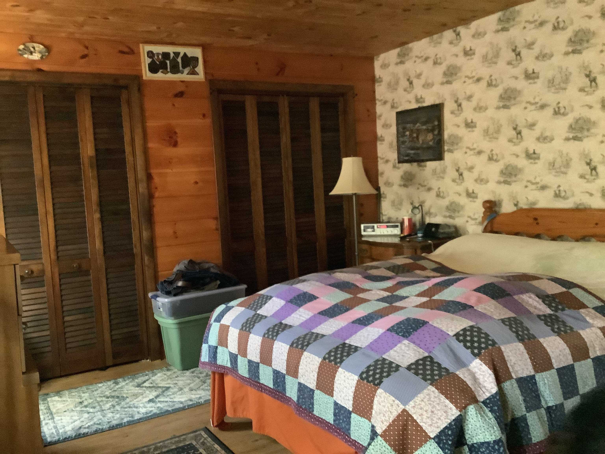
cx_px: 302
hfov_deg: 58.4
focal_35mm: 31
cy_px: 227
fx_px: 542
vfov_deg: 45.4
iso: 640
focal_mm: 3.3
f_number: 2.4
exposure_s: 1/17
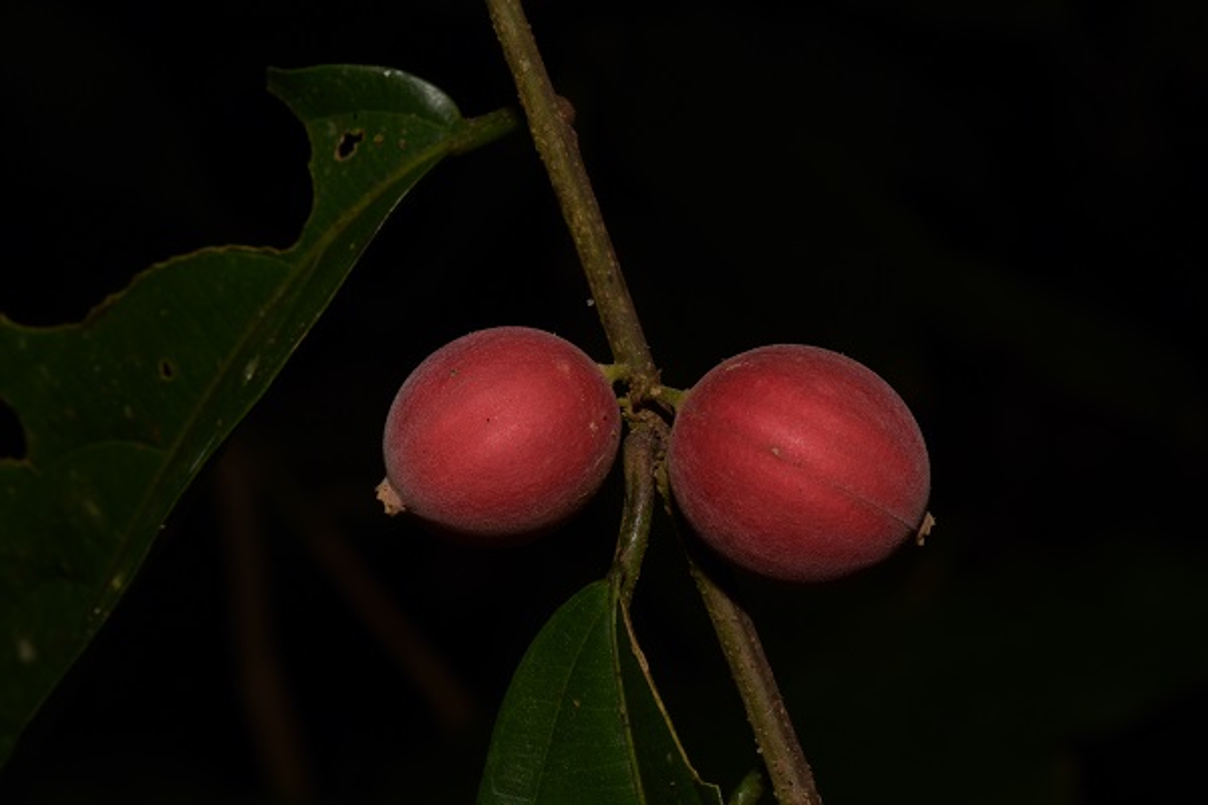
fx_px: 3523
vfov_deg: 13.0
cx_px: 604
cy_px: 402
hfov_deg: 19.5
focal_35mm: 105
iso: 100
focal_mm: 105
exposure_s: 1/200
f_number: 29
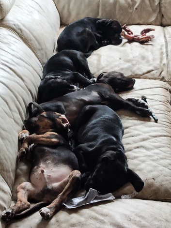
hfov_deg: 17.8
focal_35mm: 83
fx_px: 547
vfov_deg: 23.6
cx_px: 86
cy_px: 114
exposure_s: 1/20
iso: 205
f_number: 1.8
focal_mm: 4.15
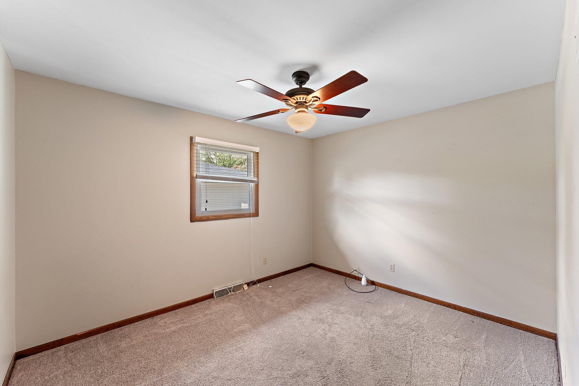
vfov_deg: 81.2
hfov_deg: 104.3
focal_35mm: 14
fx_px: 225
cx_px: 290
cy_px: 193
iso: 320
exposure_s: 1/1.67
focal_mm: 14
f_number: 8
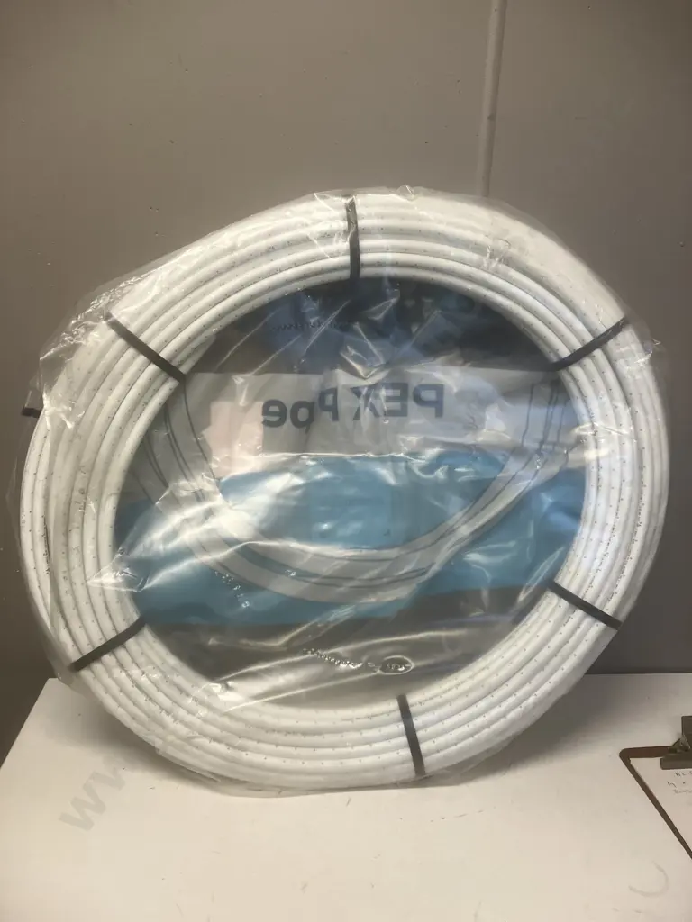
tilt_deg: -14.4
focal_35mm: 28
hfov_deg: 49.7
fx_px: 746
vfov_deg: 63.4
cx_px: 346
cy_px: 461
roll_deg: -1.5
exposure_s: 1/100
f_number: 1.8
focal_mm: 3.99
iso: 80
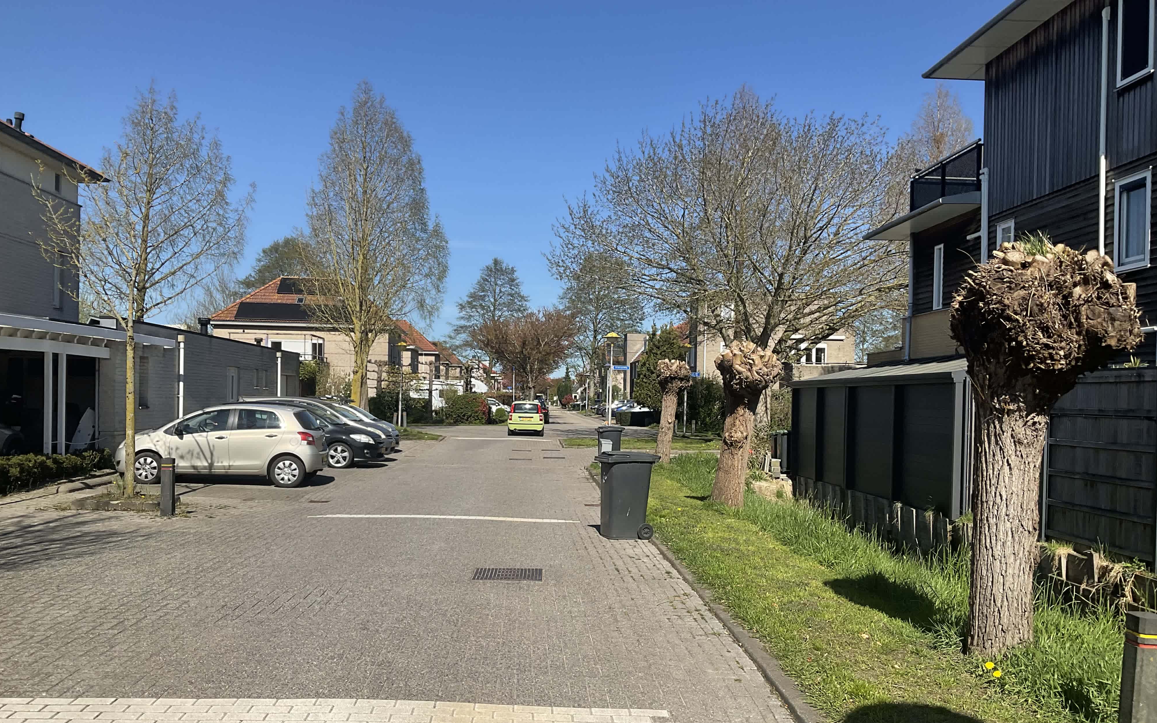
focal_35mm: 31
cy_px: 410
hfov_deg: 61.2
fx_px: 978
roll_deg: -0.2
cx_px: 576
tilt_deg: -1.5
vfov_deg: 40.5
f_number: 1.8
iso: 16
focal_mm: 3
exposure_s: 1/1984
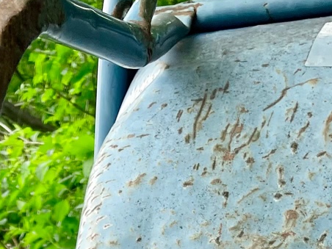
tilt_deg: -13.2
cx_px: 35
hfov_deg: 16.7
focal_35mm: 116
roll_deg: +1.5
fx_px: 1113
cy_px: 552
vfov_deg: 11.2
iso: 32
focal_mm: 4.2
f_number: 1.6
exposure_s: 1/121
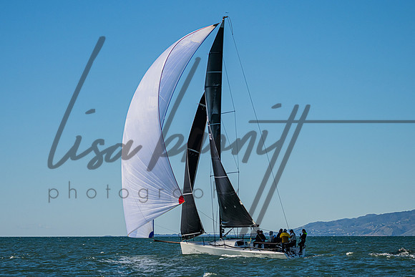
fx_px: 1724
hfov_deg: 13.7
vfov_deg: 9.2
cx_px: 198
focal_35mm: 149
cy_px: 117
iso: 400
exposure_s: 1/6400
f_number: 5.6
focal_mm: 115
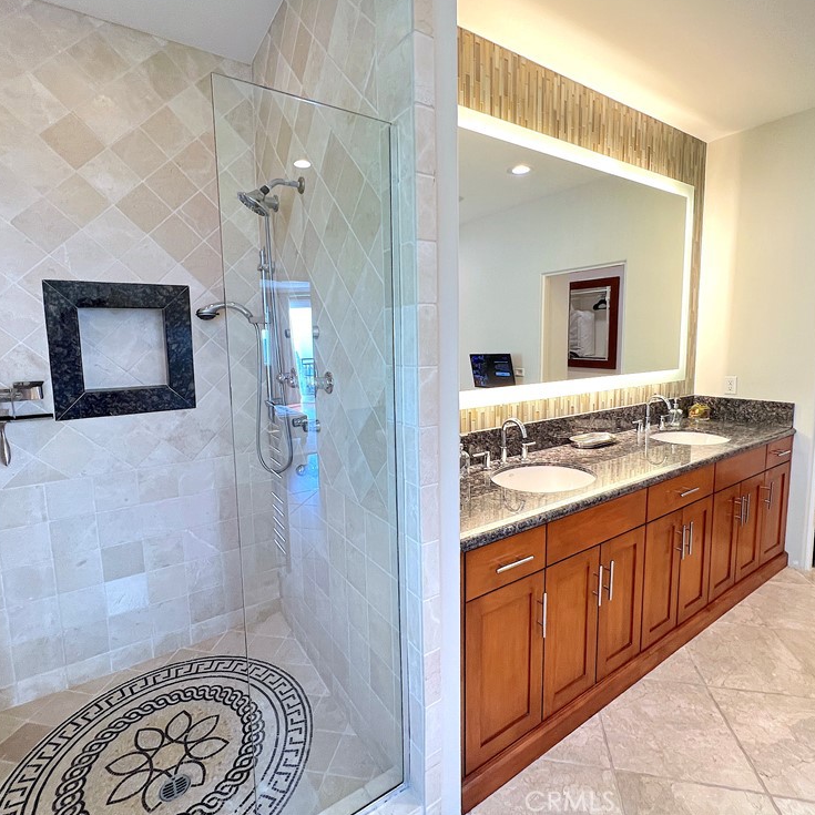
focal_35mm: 16
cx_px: 415
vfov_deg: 87.4
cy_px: 391
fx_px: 426
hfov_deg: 87.4
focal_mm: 1.57
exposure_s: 1/60
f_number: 1.8
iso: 200
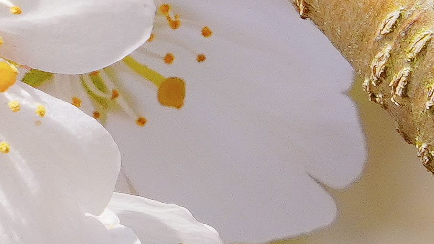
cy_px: -309
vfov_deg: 0.7
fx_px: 20748
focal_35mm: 1803
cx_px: -232
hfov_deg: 1.2
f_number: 13
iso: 200
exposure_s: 1/320
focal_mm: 170
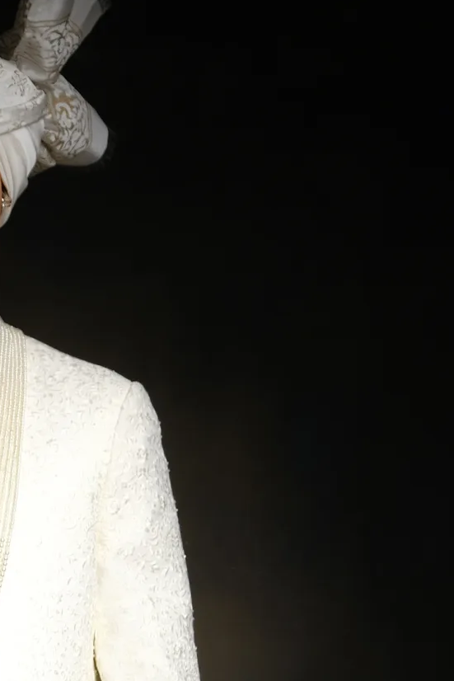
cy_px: 959
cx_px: -100
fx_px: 3573
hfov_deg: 7.2
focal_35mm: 189
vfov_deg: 10.6
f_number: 5
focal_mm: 40.7
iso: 250
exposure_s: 1/125
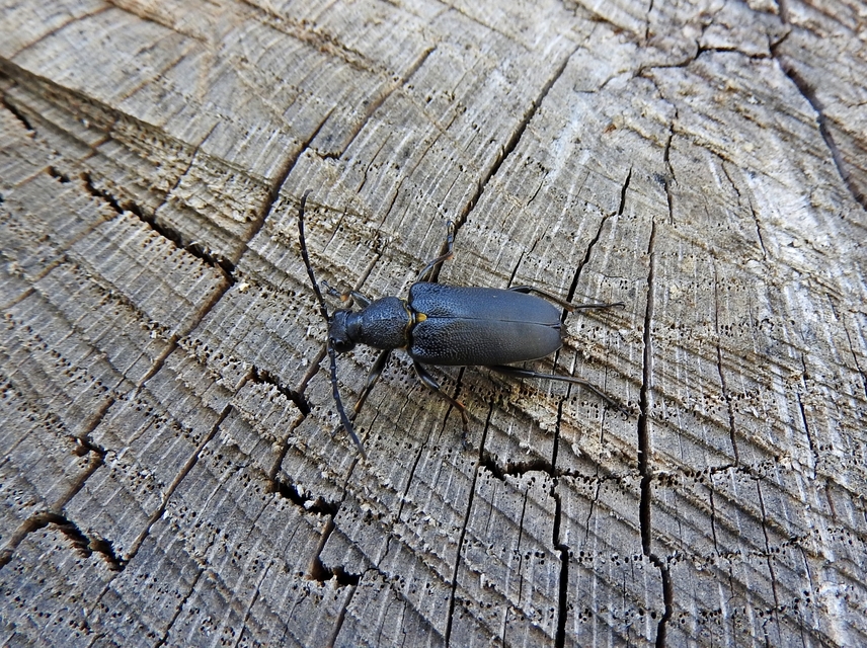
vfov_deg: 56.7
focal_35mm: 24
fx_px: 600
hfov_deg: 71.7
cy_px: 324
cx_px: 434
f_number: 3.3
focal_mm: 4.3
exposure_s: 1/80
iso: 100
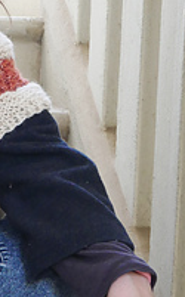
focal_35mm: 169
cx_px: -157
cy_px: 124
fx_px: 1368
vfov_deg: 12.4
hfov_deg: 7.5
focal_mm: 25
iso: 1000
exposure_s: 1/60
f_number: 5.2
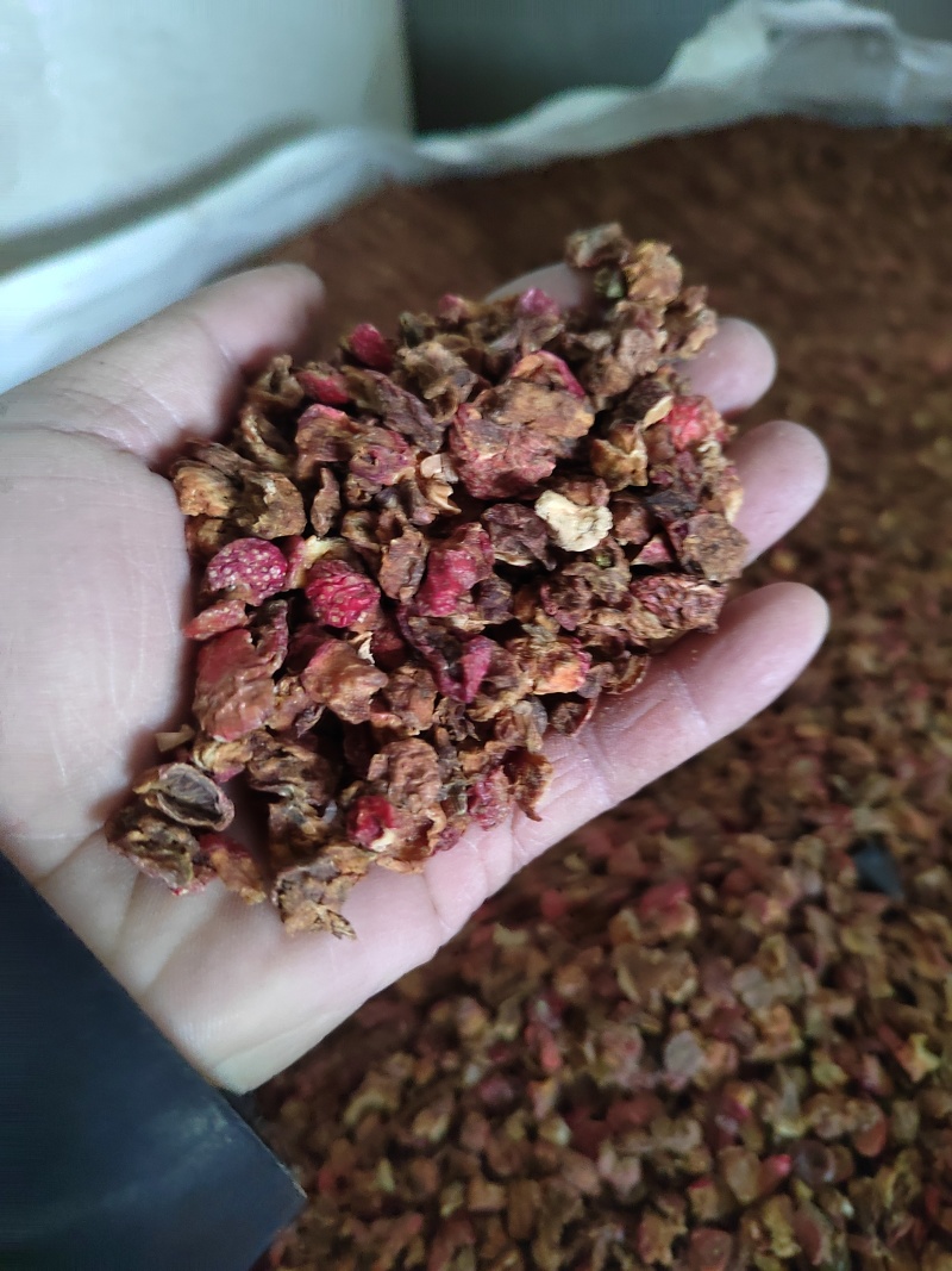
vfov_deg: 73.9
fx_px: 844
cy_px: 636
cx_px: 476
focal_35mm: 23
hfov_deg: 58.9
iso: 5600
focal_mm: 5.52
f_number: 1.9
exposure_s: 1/25
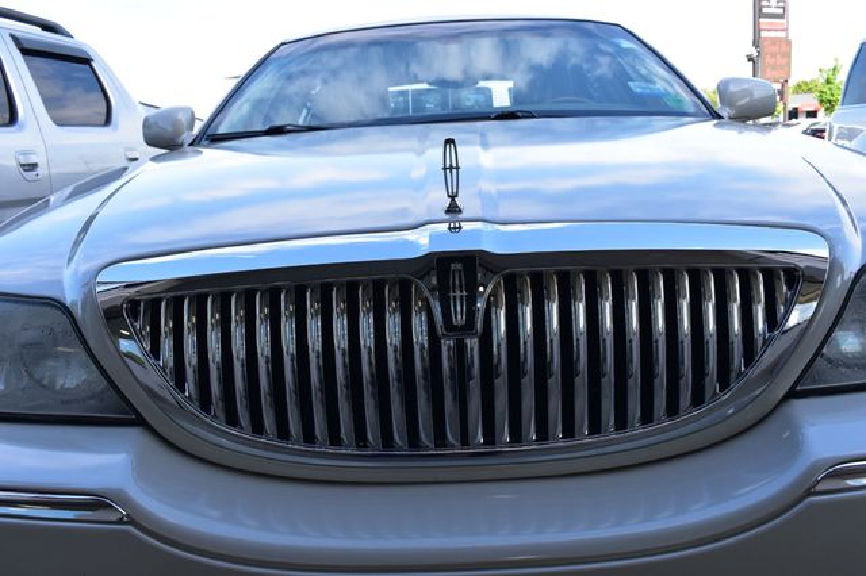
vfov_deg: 38.3
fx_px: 829
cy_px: 288
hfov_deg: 55.1
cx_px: 433
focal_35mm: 34
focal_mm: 23
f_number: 10
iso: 400
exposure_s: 1/200
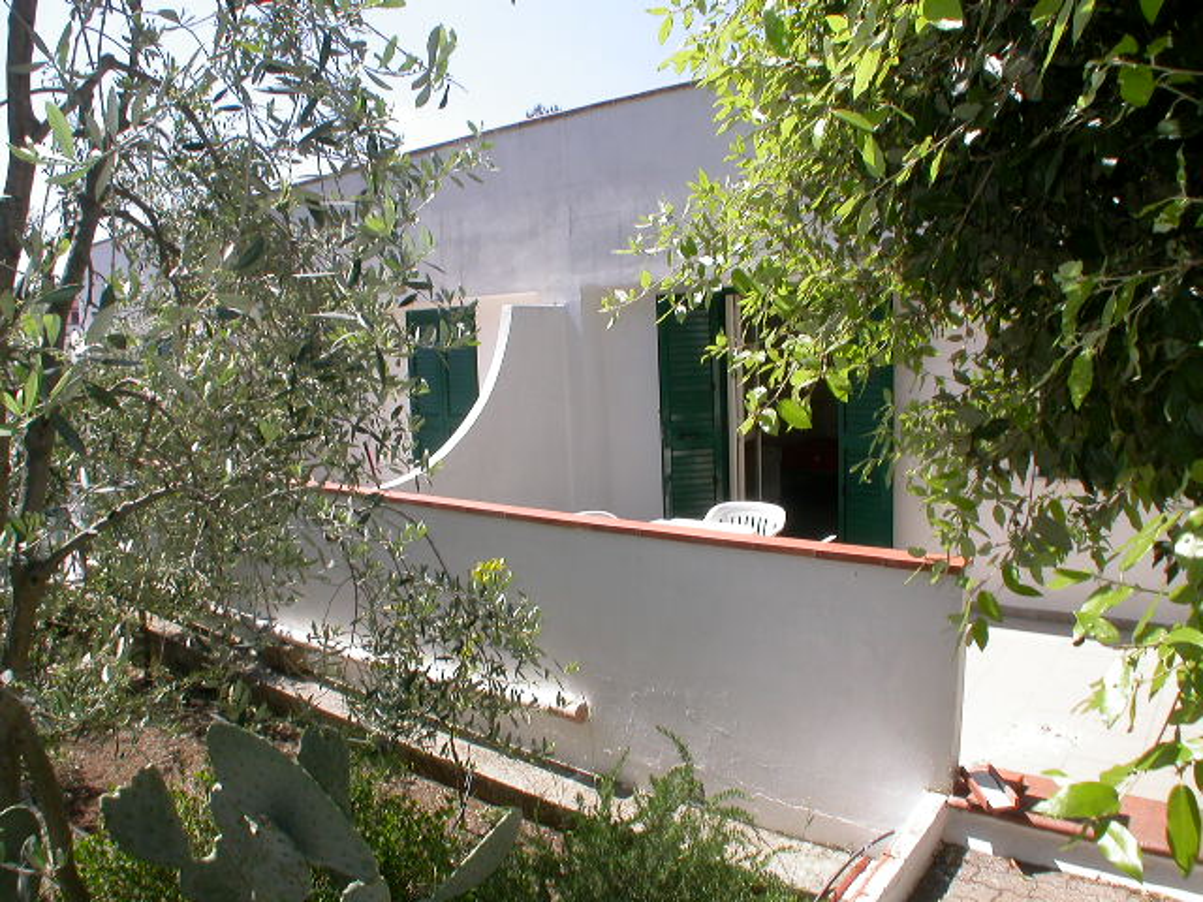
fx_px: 1321
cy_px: 451
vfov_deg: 37.7
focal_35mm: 38
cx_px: 602
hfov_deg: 49.0
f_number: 7.5
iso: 100
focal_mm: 7.85
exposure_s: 1/235
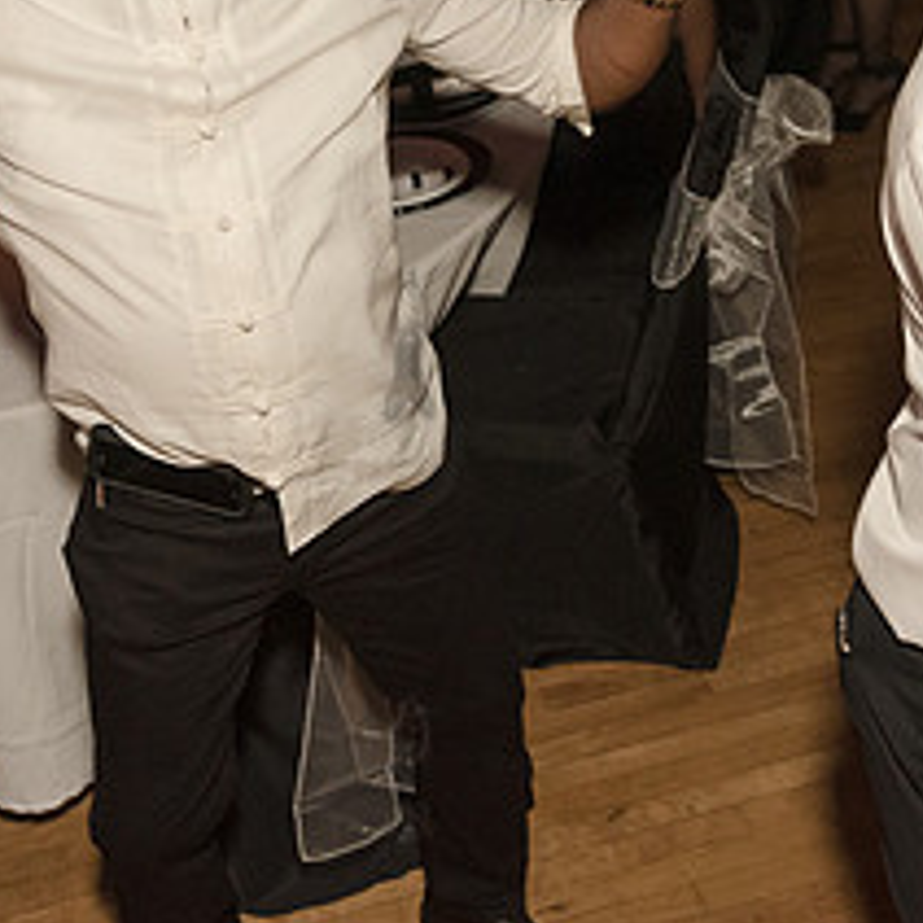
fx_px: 1689
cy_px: 343
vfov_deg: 30.4
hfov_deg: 30.5
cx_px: 407
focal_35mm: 56
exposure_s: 1/250
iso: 2000
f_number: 3.5
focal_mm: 24
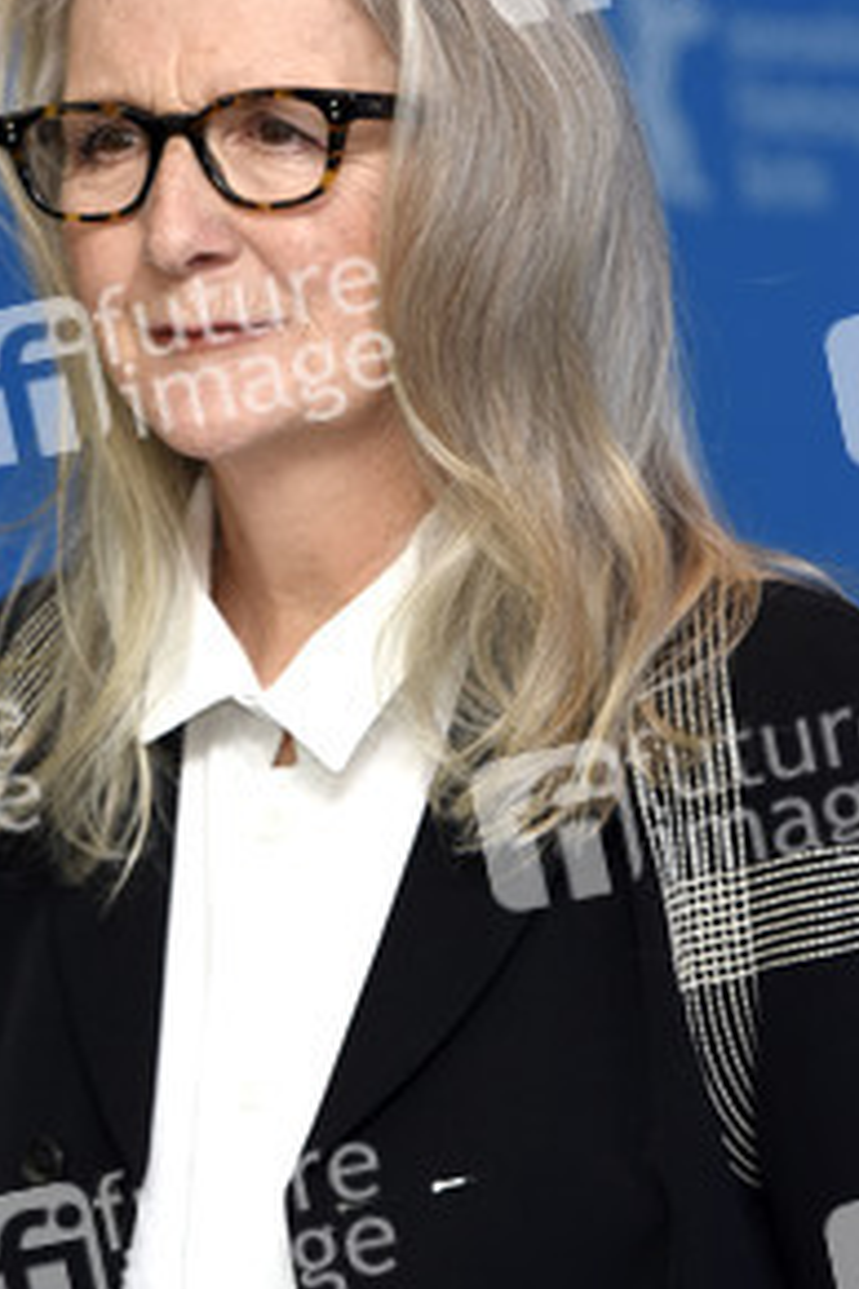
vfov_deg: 5.9
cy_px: 585
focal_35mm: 350
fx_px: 12526
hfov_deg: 3.9
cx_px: 297
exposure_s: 1/320
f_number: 3.5
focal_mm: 170
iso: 640
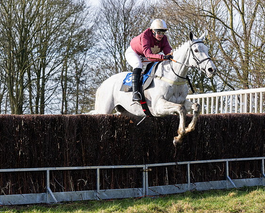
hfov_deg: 16.0
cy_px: 133
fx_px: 942
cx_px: 117
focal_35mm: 120
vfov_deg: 12.9
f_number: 5
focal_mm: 70
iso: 400
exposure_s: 1/1250
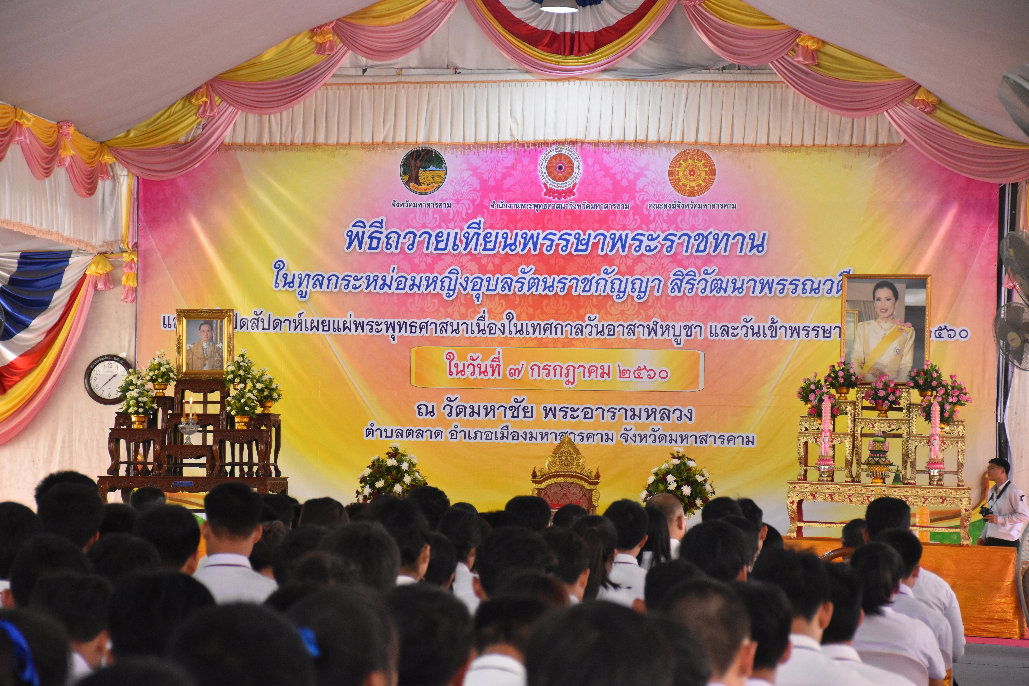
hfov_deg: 16.1
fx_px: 3644
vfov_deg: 10.8
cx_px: 514
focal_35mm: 128
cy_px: 343
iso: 2200
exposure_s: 1/125
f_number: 5.3
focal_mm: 85
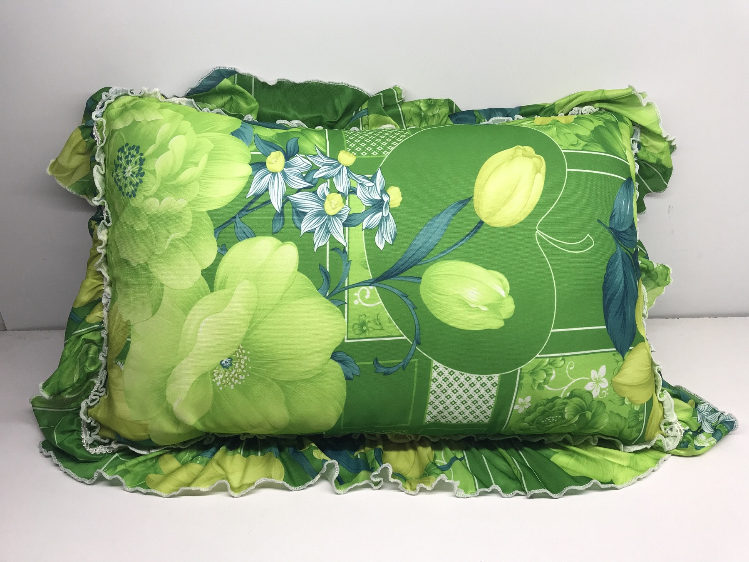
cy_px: 281
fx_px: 606
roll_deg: -0.5
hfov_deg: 63.4
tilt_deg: -28.1
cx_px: 374
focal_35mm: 28
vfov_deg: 49.7
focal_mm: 3.99
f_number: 1.8
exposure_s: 1/100
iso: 40
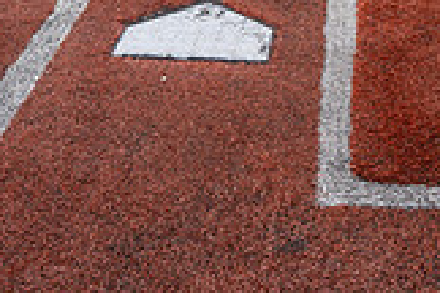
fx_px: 1088
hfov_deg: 22.4
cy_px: -307
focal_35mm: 89
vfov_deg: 13.1
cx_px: 391
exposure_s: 1/250
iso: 100
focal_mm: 32
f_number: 8
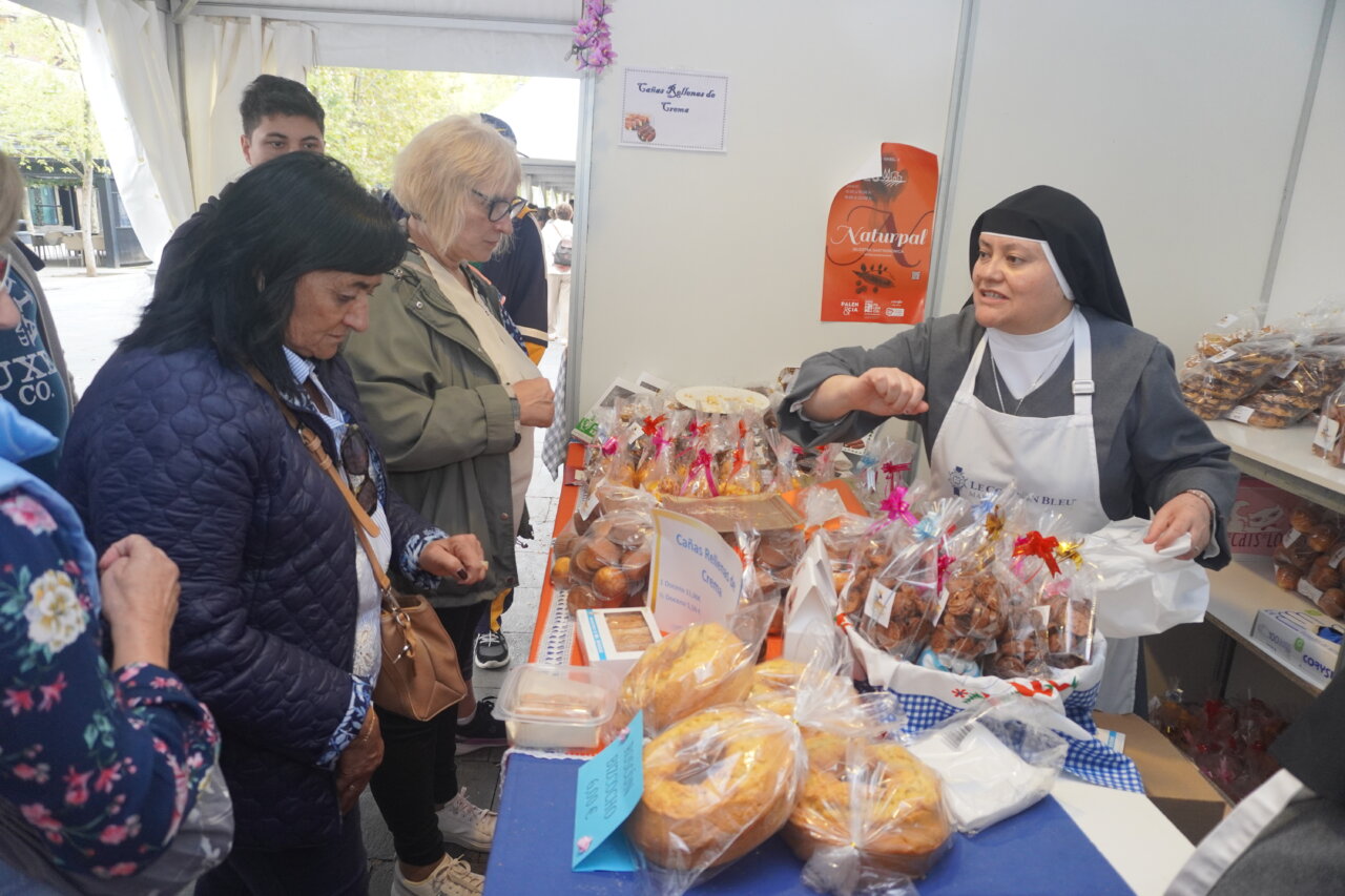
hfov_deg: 73.8
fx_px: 896
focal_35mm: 24
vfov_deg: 53.1
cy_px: 448
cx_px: 672
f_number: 4
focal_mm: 16
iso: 800
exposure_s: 1/160
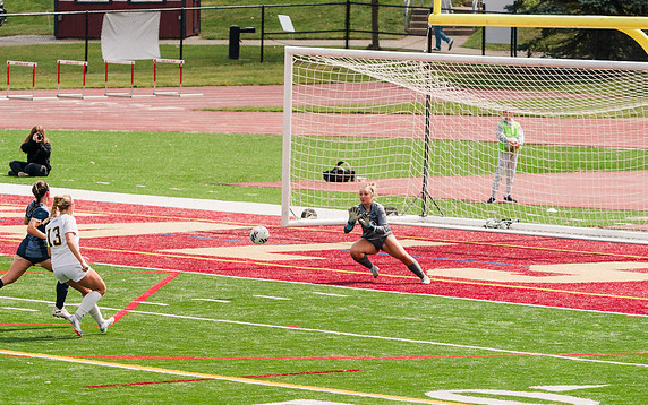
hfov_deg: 7.4
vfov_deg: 4.6
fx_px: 5017
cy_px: 264
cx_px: 247
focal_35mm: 284
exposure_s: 1/1600
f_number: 5.6
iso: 320
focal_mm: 200
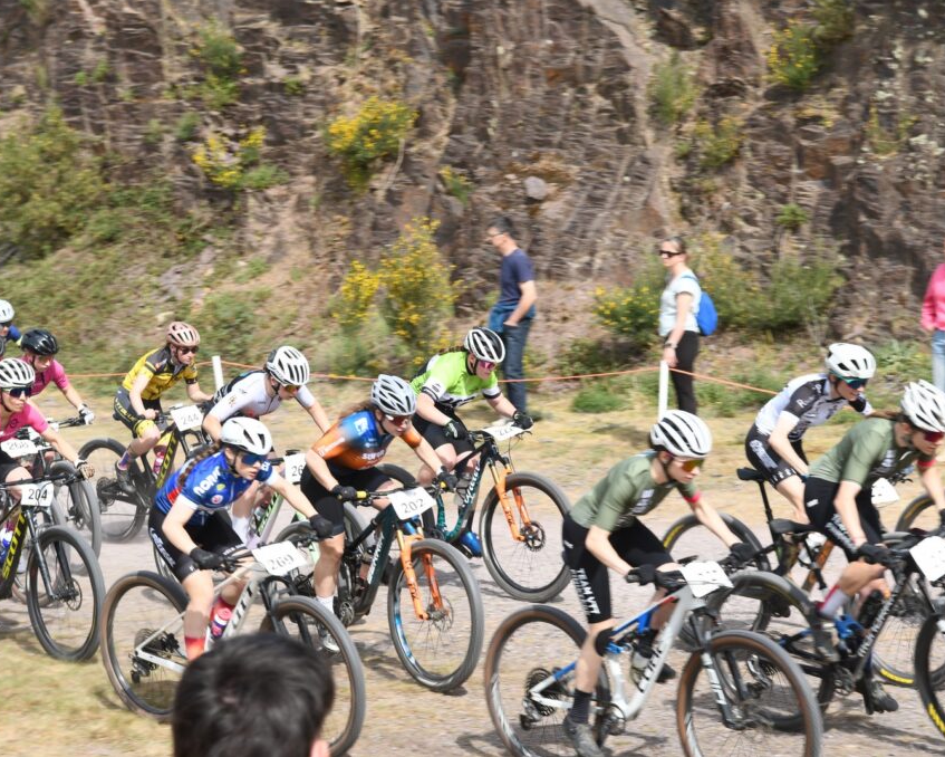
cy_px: 377
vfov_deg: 16.5
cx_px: 539
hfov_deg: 20.6
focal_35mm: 93
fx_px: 2602
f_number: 7.1
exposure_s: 1/200
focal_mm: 55
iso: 100
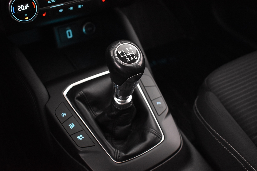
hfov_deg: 51.3
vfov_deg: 35.5
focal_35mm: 38
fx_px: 268
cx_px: 128
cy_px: 86
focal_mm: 25
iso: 3200
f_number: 4
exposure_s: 1/20
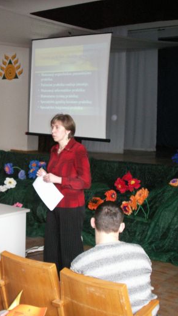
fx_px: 453
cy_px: 158
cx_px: 53
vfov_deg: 38.5
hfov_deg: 22.1
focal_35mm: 54
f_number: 3.5
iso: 160
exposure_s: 1/50
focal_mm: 7.7
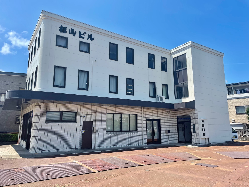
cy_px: 94
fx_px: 187
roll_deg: +0.0
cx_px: 124
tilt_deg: +11.1
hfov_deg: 67.3
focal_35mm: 26
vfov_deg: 53.1
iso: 32
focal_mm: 4.2
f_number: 1.6
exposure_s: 1/2564
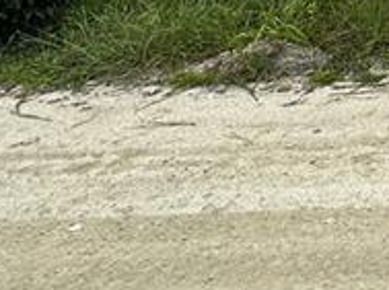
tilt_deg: +9.0
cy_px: -385
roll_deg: +1.3
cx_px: 877
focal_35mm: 76
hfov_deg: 16.0
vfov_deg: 14.1
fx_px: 852
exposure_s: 1/855
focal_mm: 2.22
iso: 40
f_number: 2.2
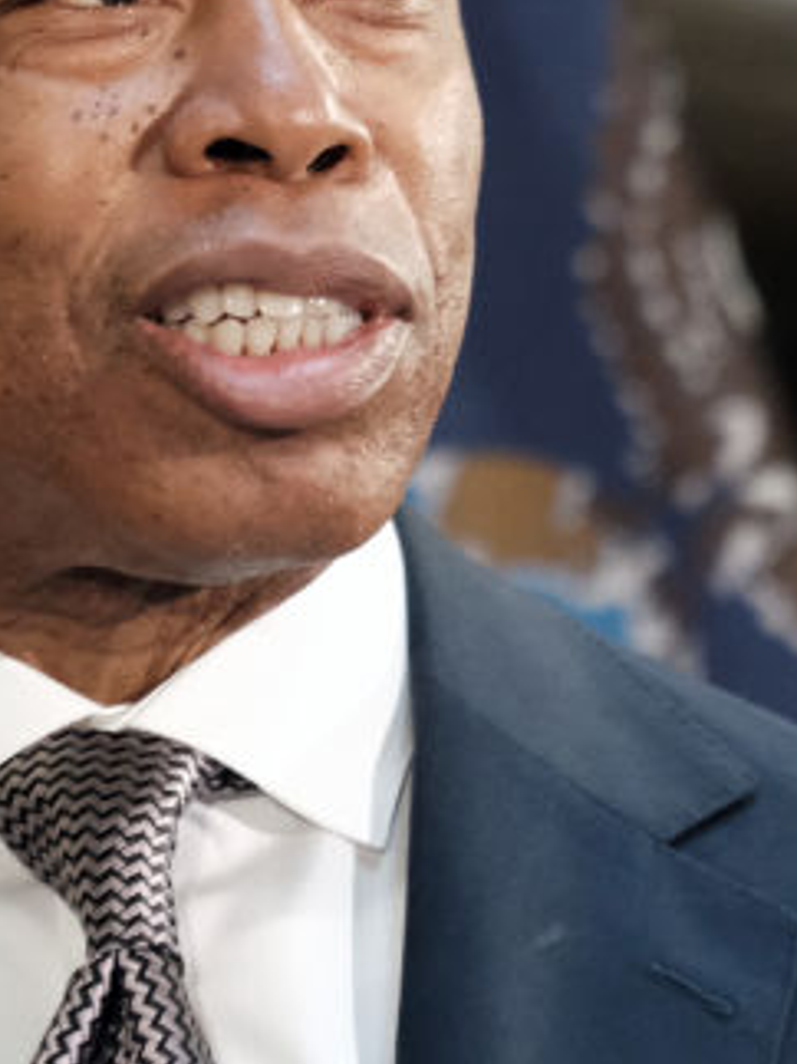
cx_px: 201
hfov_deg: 1.6
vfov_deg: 2.2
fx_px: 28139
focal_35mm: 916
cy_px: 479
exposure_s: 1/60
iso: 4000
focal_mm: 200
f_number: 4.8
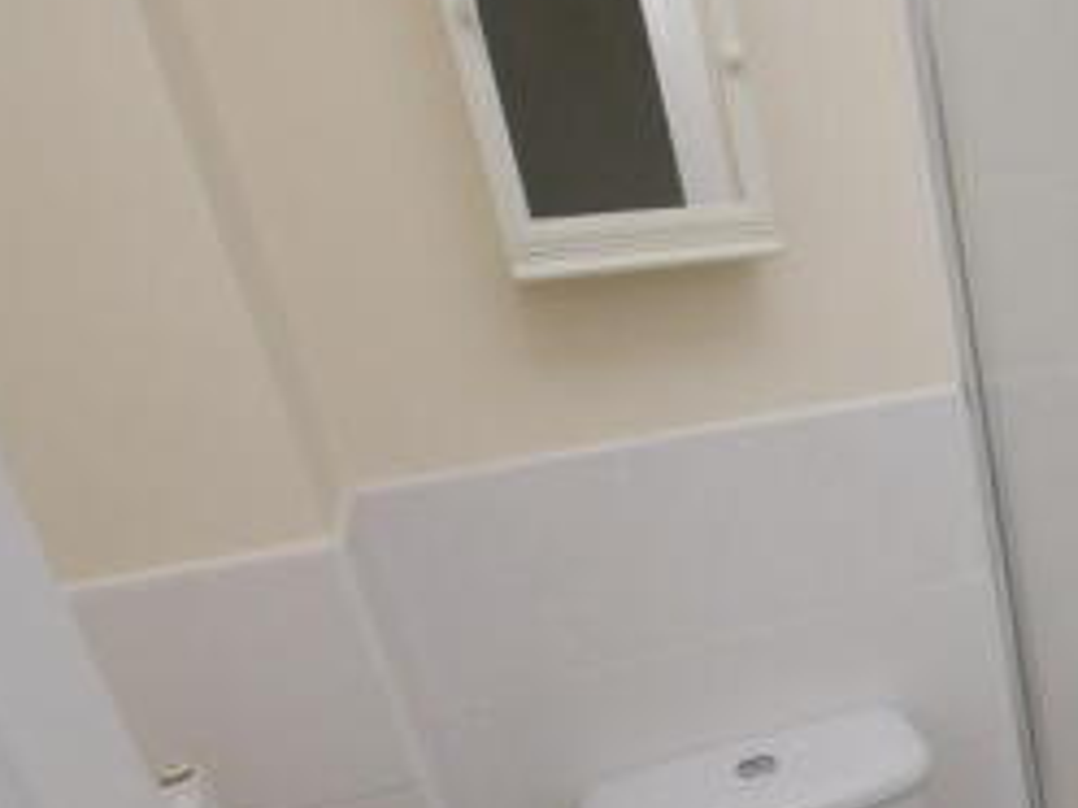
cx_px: 1324
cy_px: 636
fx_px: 1183
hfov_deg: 36.5
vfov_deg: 36.5
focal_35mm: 38
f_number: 5
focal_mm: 10
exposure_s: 1/60
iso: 200
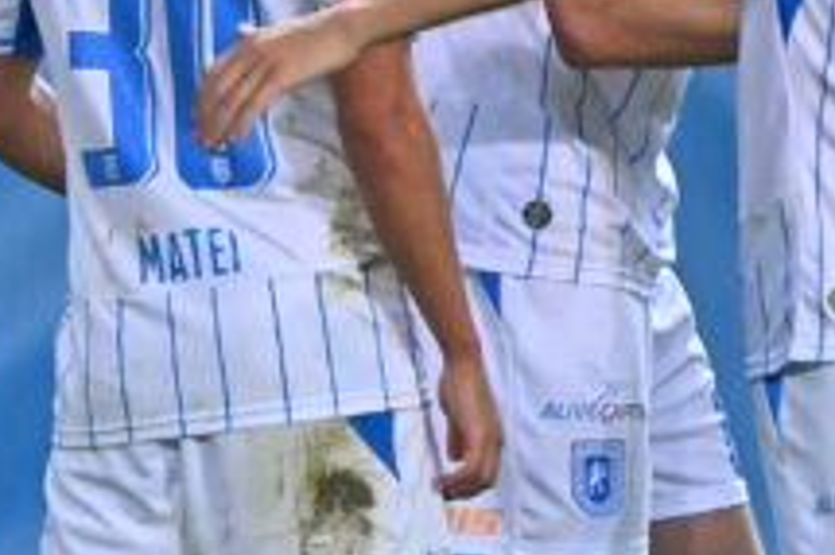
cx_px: -618
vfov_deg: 0.5
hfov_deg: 0.7
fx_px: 66307
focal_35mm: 2861
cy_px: 95
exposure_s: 1/1250
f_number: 6.3
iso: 6400
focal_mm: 600
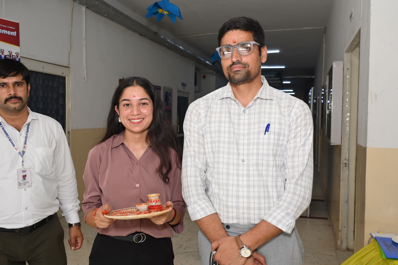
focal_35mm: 33
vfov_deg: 39.9
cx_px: 199
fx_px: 365
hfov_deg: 57.3
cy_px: 132
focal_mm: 33
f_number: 8
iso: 800
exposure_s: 1/160
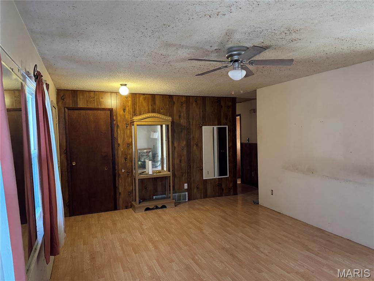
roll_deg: +0.8
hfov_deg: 71.6
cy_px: 140
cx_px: 187
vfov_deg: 56.8
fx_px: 259
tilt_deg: -3.9
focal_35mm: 24
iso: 640
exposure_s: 1/60
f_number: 1.78
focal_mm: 6.76
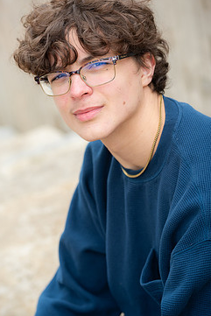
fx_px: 931
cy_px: 137
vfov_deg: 19.3
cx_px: 85
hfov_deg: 12.9
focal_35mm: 106
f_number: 3.5
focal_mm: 85
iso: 80
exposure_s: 1/125
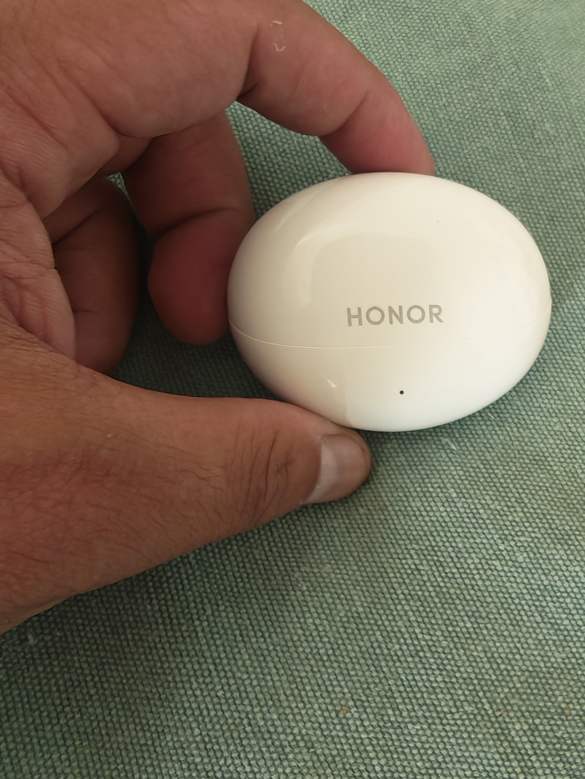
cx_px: 391
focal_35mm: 32
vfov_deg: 56.8
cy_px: 398
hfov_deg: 43.5
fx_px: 721
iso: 500
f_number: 2
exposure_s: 1/17
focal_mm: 1.82
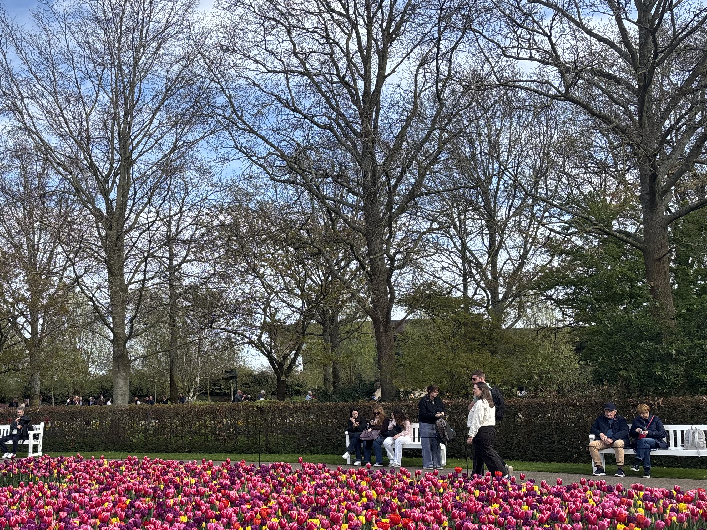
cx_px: 190
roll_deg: +2.2
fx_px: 797
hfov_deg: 46.4
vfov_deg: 36.7
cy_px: 312
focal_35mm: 39
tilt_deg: +6.5
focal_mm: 5.96
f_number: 1.6
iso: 50
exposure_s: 1/1642
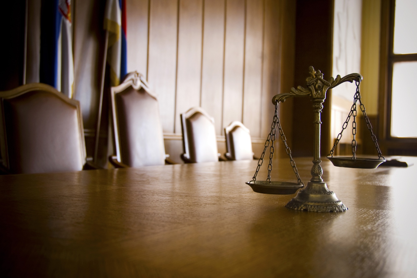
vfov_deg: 30.8
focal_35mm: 44
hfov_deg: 45.0
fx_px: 503
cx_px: 208
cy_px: 139
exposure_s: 1/6
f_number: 5
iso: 200
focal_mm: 29
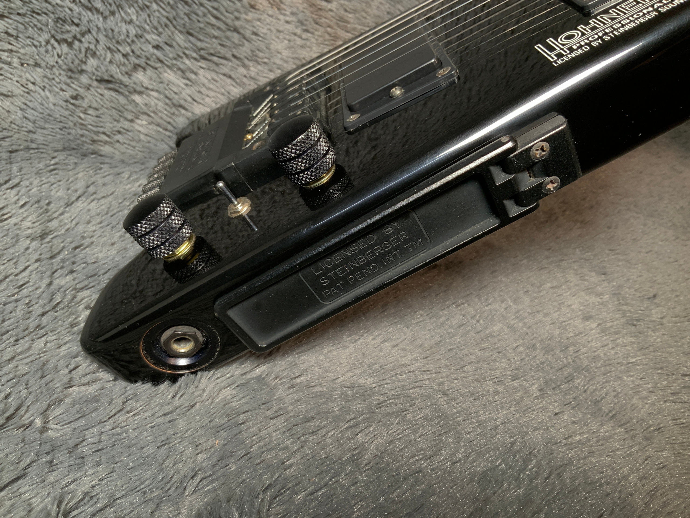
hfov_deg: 61.7
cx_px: 345
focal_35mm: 29
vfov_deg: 48.2
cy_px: 259
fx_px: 578
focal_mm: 3
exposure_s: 1/52
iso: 64
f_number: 1.8
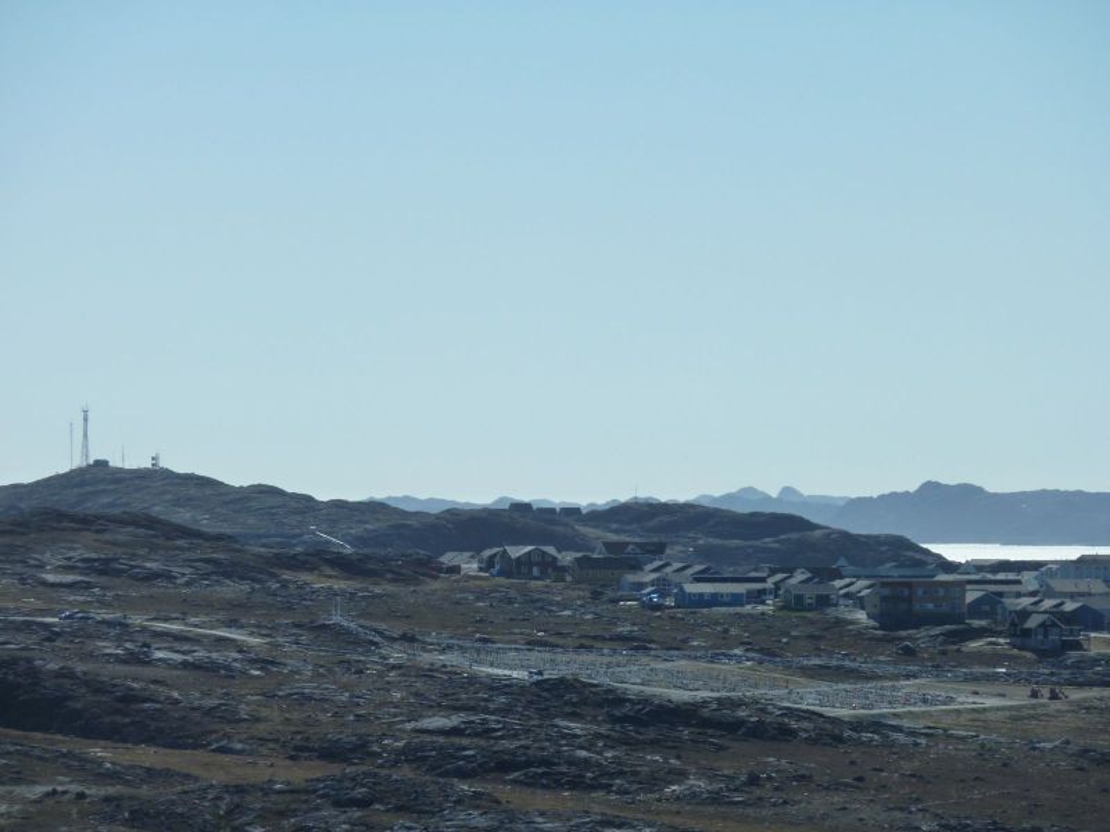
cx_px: 555
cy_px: 416
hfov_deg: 10.1
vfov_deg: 7.6
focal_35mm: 196
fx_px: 6285
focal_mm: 32.1
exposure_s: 1/1000
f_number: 5.6
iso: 125
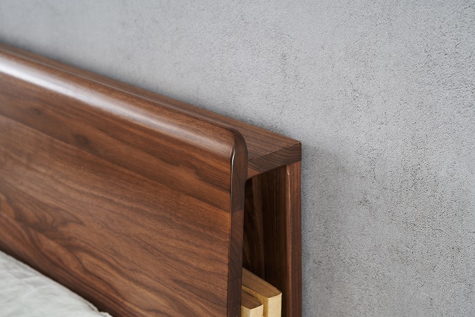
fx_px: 924
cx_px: 238
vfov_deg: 19.5
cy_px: 158
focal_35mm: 70
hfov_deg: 28.8
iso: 100
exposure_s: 1/125
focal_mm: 70
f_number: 8
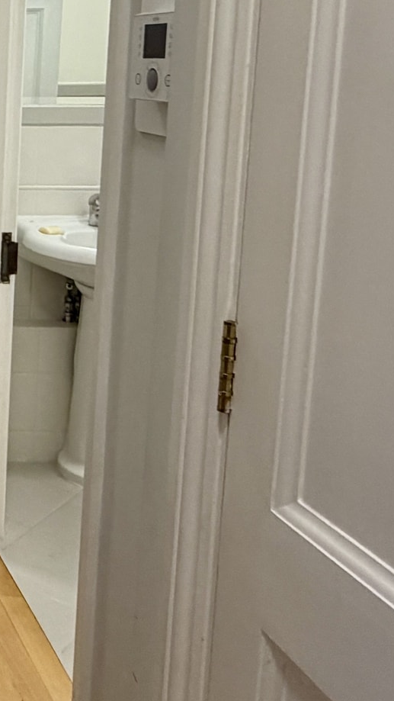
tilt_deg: -6.0
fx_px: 631
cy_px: 165
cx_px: -243
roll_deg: +0.2
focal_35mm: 34
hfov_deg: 24.2
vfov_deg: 54.9
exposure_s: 1/100
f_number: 2.2
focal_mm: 2.22
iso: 320
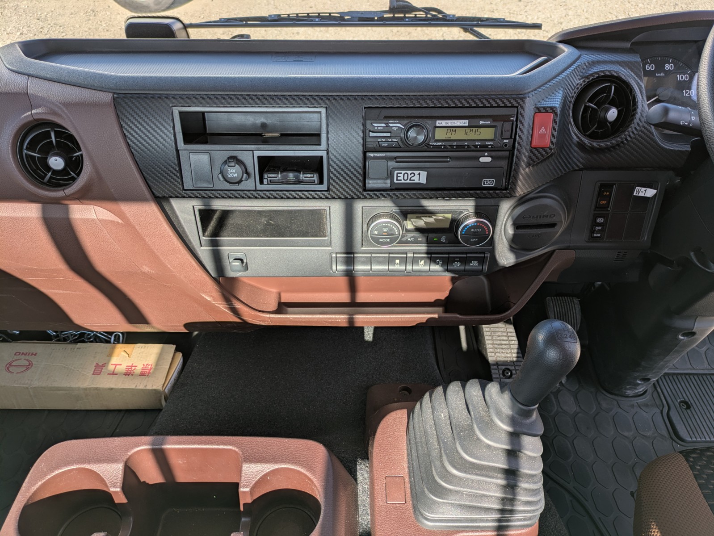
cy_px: 268
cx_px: 357
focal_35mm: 25
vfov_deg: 54.9
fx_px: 516
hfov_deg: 69.4
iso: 40
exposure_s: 1/1110
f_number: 1.89
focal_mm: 5.43
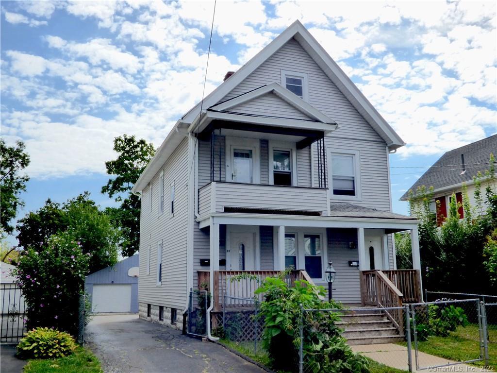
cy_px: 186
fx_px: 488
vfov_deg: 41.8
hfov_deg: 54.0
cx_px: 248
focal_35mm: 34
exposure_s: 1/800
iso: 200
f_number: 6.3
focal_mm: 5.97
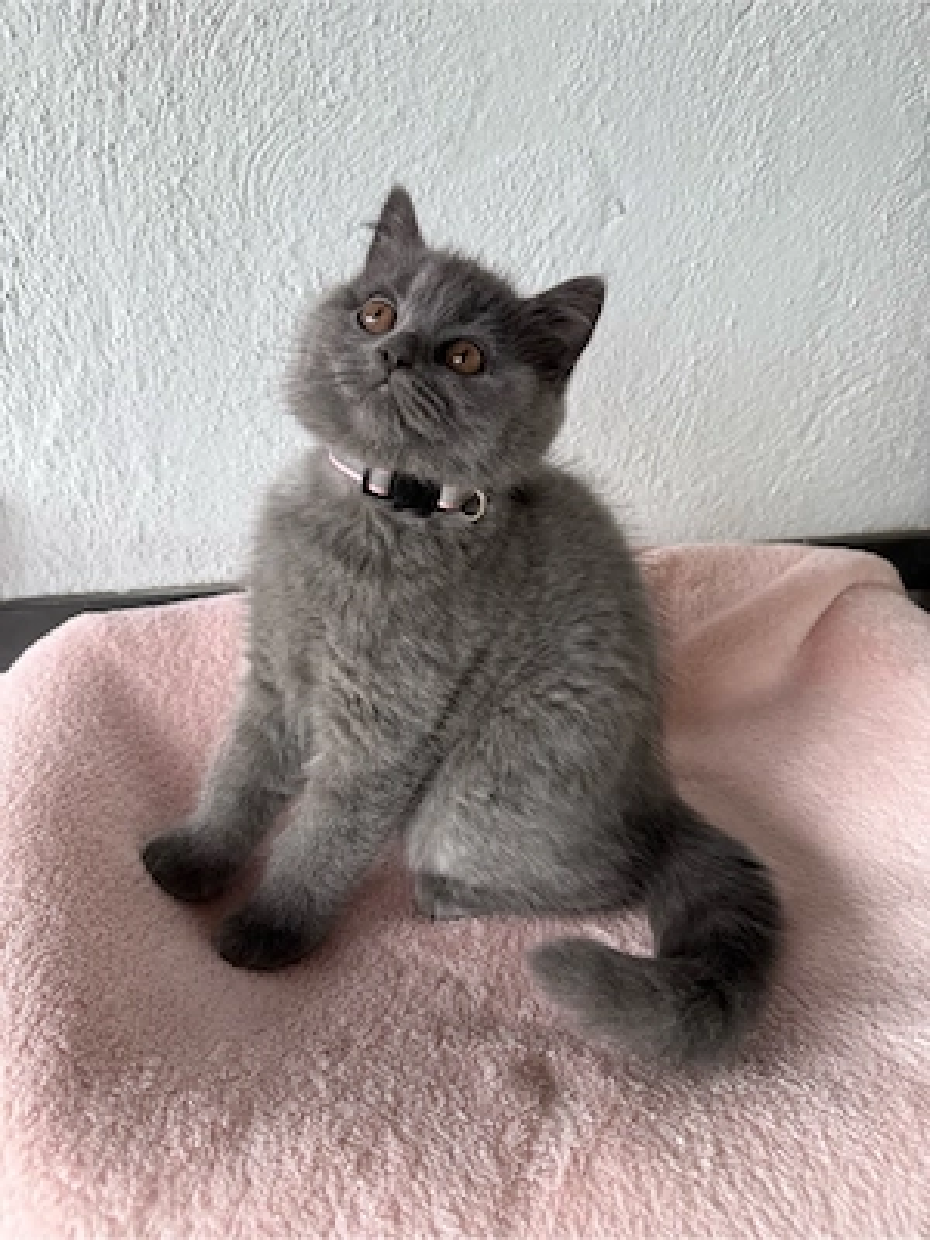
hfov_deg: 56.8
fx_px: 860
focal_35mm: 24
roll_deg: +0.1
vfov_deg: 71.6
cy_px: 620
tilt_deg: -22.9
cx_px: 465
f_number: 1.78
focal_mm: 6.76
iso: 80
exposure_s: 1/401
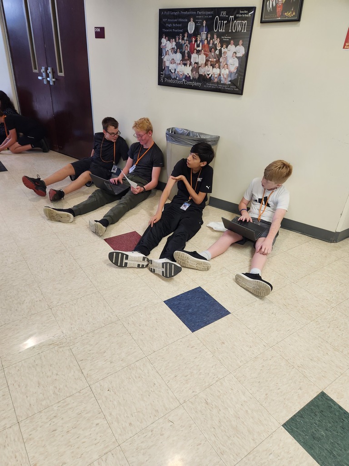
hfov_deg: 58.9
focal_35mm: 23
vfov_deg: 73.9
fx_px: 309
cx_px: 174
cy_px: 233
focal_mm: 5.4
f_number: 1.8
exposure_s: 1/120
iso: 250
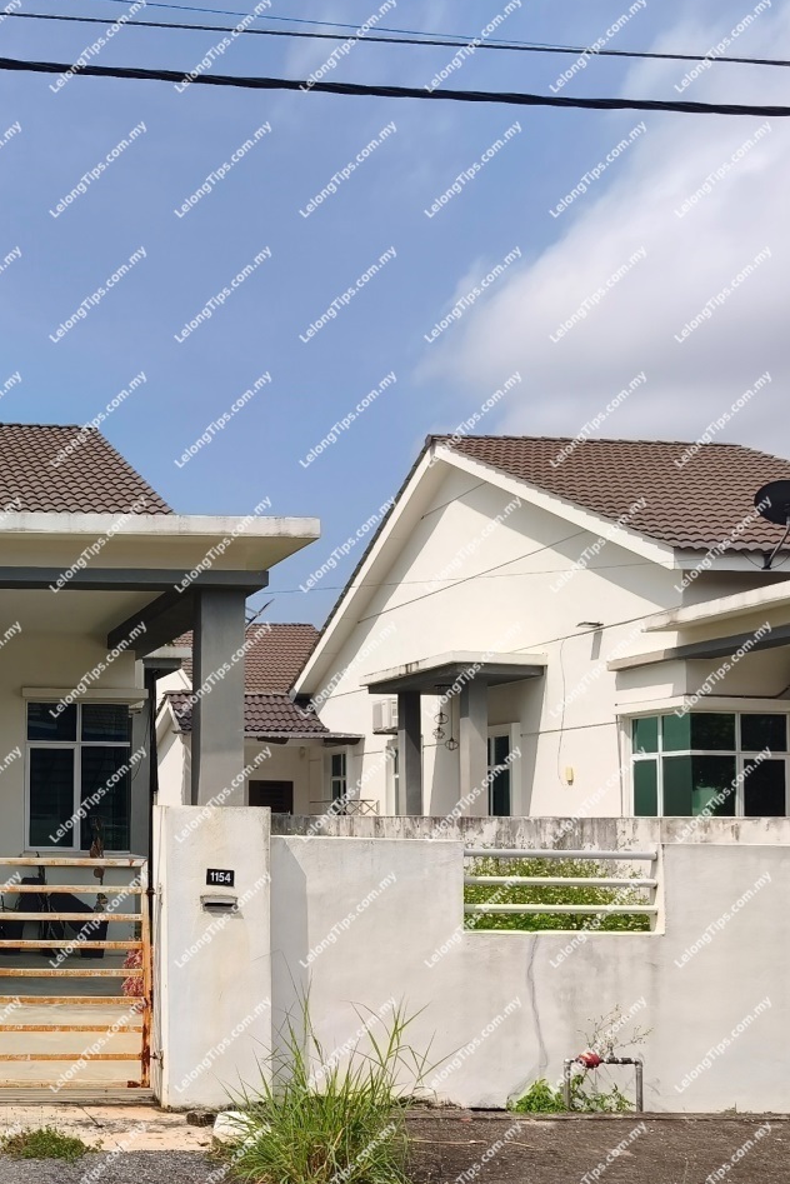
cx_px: -149
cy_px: 687
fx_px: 1250
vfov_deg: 50.5
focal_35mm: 38
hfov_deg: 30.1
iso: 50
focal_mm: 6.06
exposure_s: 1/1002
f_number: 1.7
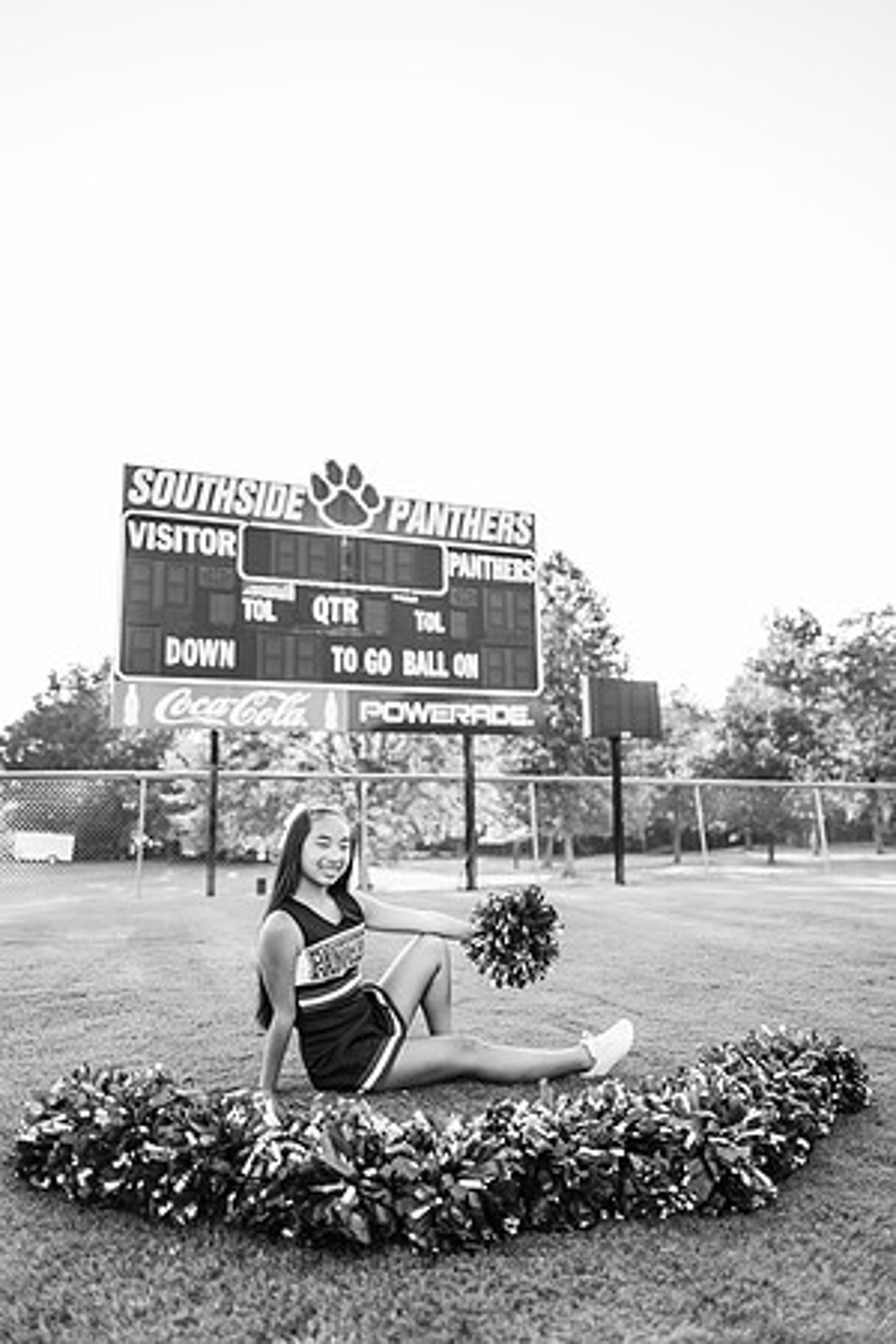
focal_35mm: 24
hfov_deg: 53.1
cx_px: 448
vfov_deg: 73.7
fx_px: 896
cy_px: 672
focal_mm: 24
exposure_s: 1/500
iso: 125
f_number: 2
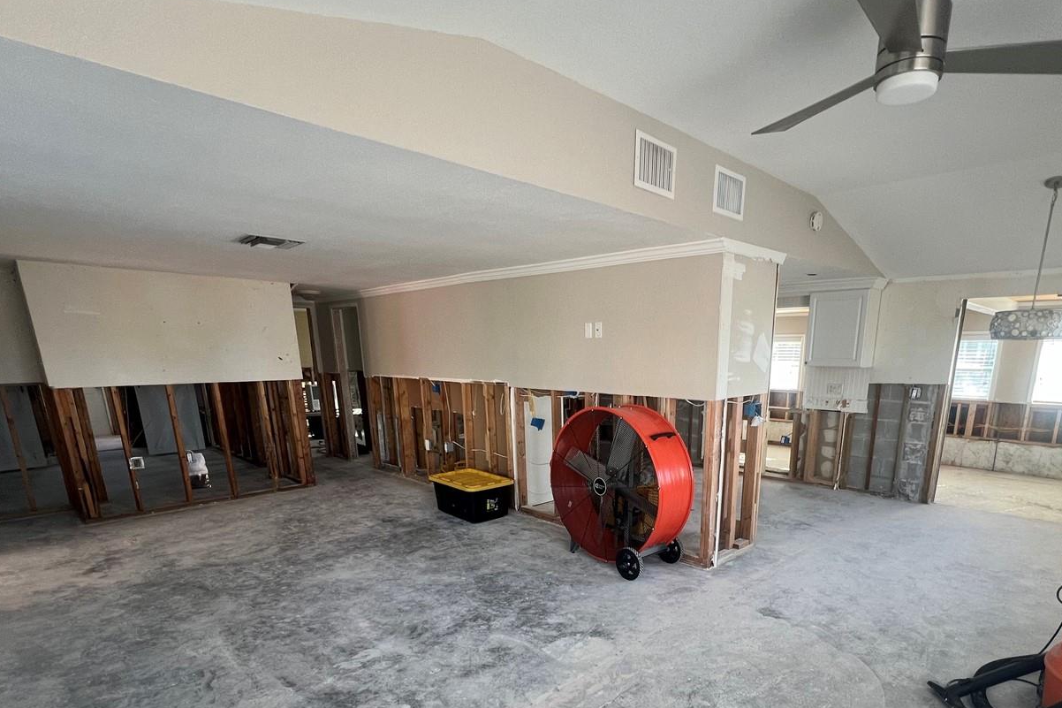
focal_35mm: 18
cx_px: 602
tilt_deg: -16.4
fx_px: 531
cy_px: 506
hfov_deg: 89.5
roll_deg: -0.5
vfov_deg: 64.4
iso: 80
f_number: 1.8
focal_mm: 1.57
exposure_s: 1/99
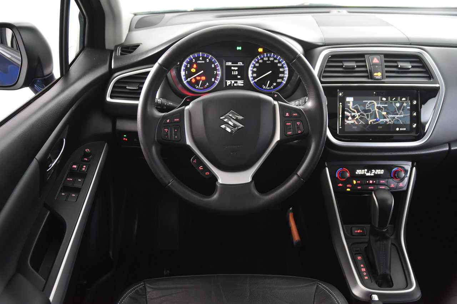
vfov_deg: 40.0
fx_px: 419
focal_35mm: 33
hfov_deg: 57.2
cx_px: 228
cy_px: 152
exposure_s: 1/30
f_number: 3
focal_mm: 22
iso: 2200
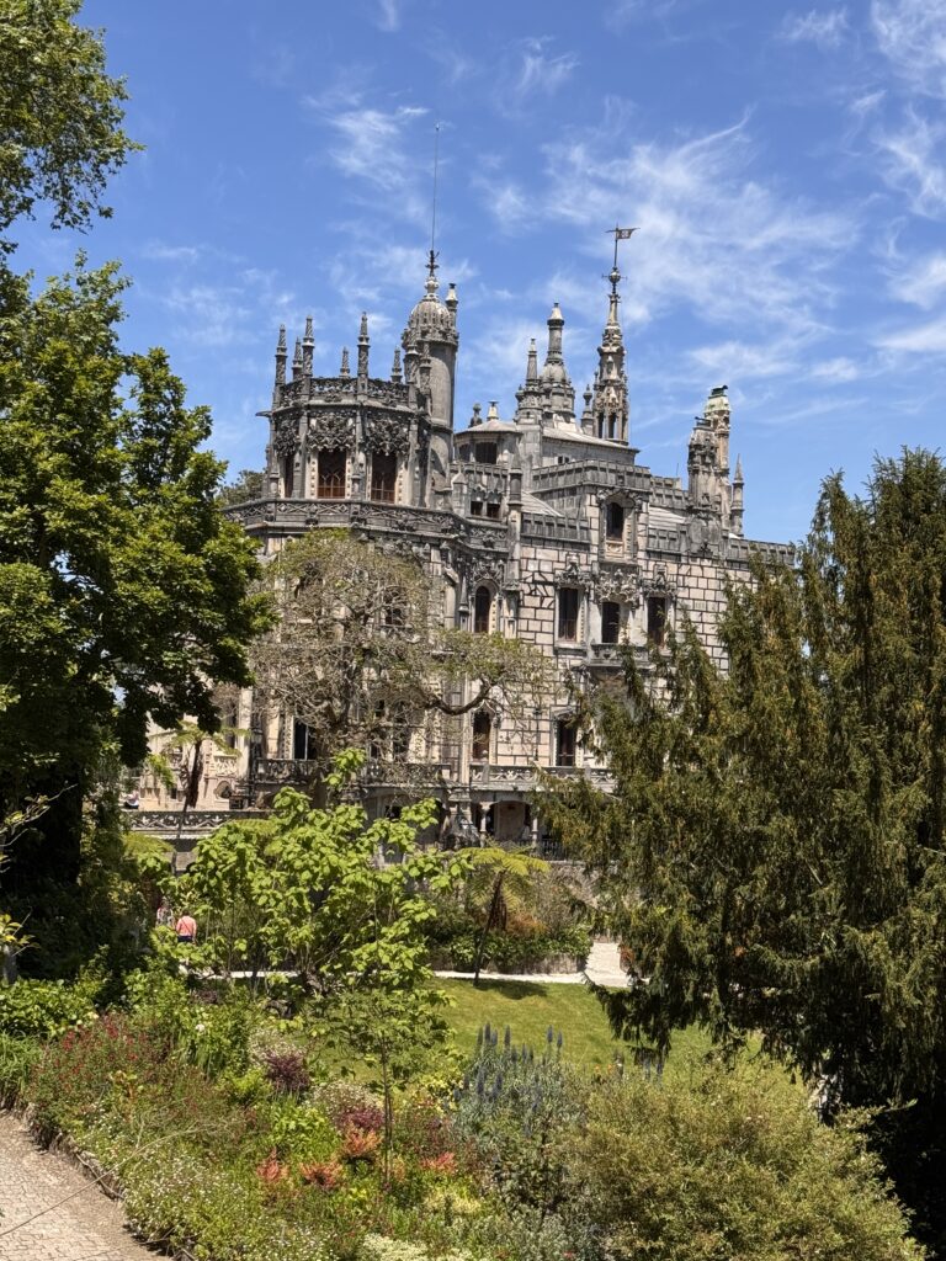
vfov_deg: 39.7
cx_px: 473
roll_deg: -2.0
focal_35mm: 48
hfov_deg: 30.3
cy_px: 630
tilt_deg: +3.2
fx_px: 1749
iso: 64
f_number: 1.78
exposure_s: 1/3817
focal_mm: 6.76
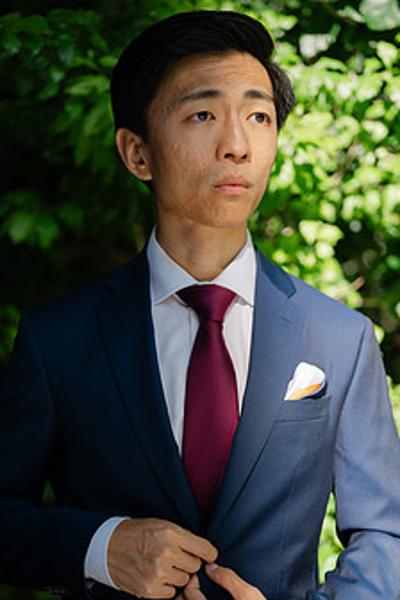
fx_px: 1117
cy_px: 329
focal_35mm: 67
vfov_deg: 30.1
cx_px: 193
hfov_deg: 20.3
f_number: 2
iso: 80
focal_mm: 50
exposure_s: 1/1250
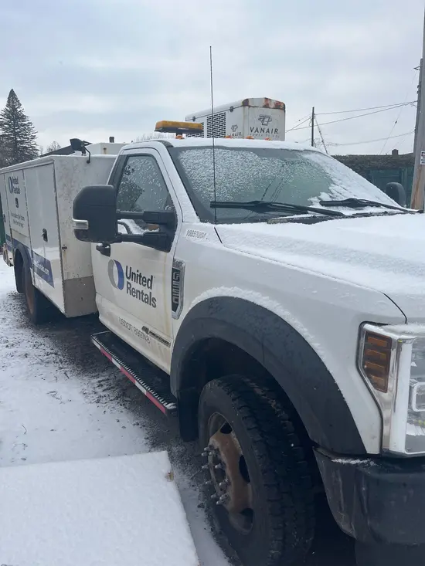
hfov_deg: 53.1
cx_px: 212
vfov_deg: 67.3
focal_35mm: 26
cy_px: 283
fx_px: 425
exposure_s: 1/602
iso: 50
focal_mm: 5.1
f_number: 1.6
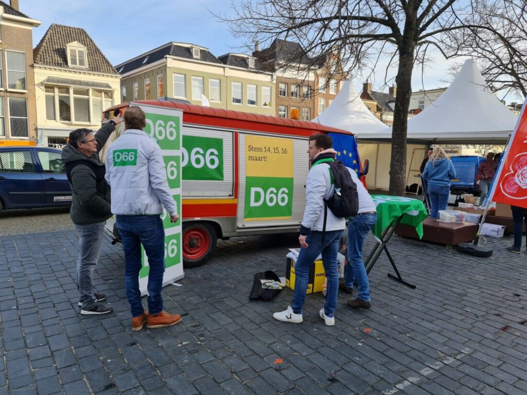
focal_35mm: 25
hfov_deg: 69.4
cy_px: 198
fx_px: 381
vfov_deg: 54.9
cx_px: 264
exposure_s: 1/395
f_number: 1.8
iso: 50
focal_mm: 7
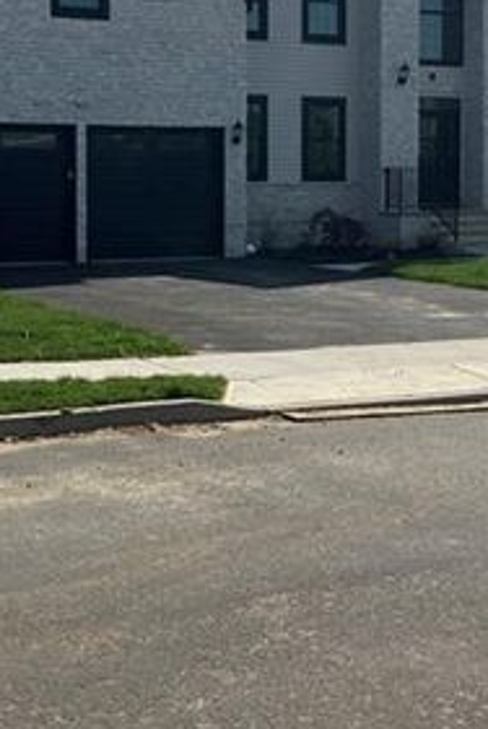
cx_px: 231
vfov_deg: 29.0
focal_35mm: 69
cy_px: 232
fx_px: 1399
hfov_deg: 19.8
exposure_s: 1/3745
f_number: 1.8
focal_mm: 3.99
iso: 32
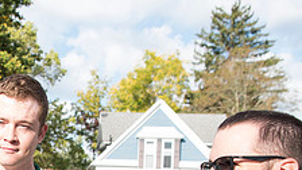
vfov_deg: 17.1
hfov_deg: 29.7
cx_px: -15
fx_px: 521
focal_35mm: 65
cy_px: 238
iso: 250
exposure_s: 1/800
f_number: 4.5
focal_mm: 24
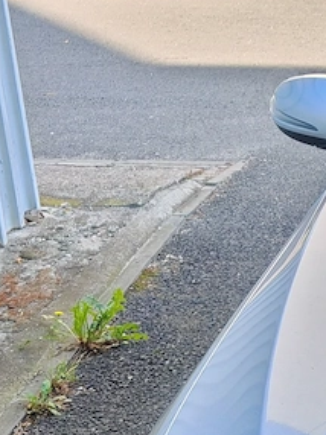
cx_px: 675
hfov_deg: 10.7
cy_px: 268
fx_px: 1585
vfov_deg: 15.6
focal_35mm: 126
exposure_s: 1/540
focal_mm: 6.67
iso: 50
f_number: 1.9
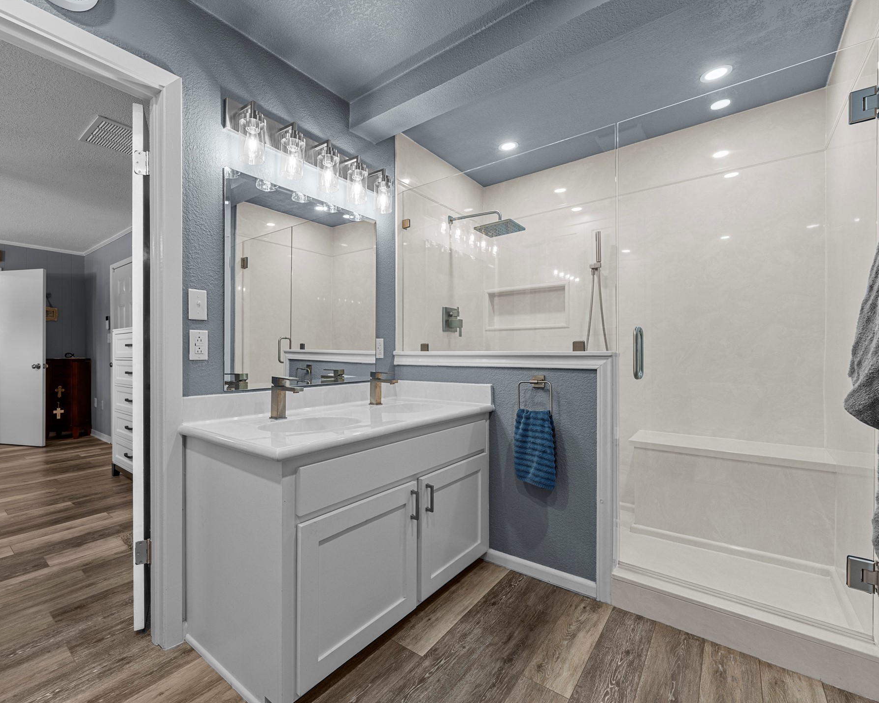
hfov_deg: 92.6
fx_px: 416
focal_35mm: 16
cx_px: 385
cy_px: 354
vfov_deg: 80.4
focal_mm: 14
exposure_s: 1/1.25
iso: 250
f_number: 9
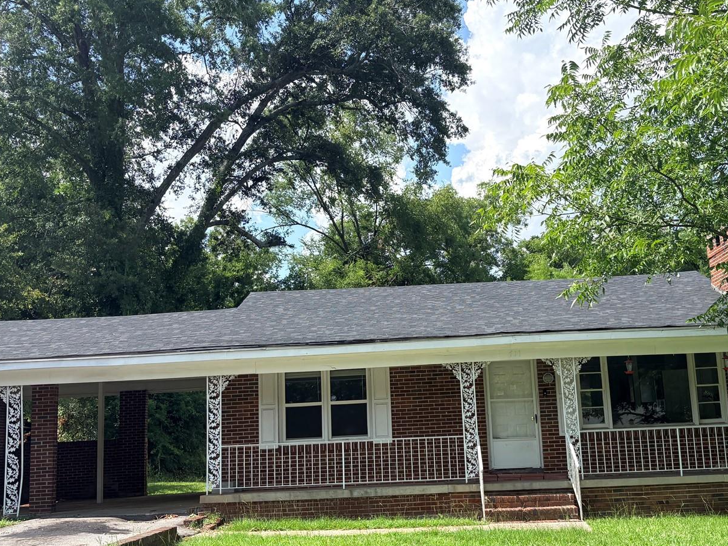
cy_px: 275
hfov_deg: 42.8
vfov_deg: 32.9
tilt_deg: +11.2
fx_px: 926
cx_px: 416
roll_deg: +3.3
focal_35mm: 44
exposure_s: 1/2639
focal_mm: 5.96
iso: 64
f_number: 1.6
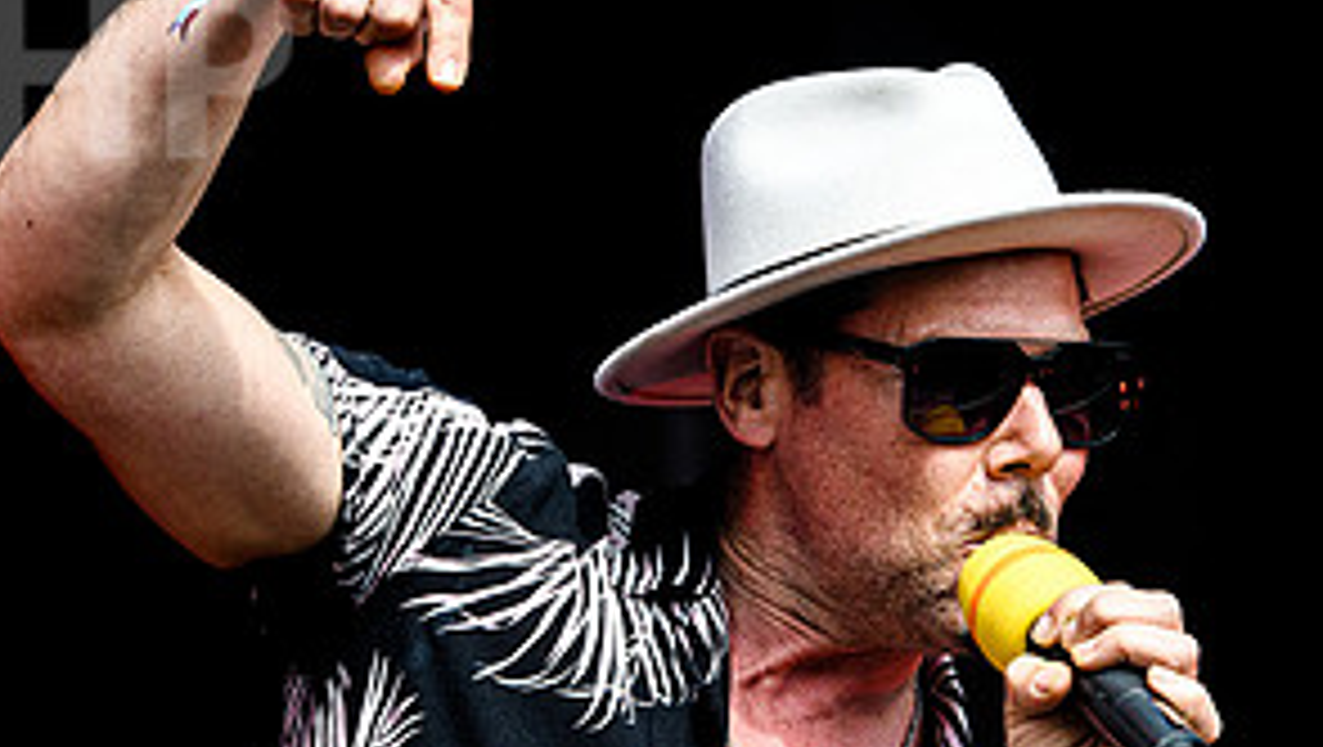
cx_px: 939
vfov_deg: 4.2
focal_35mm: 287
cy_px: 577
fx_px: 10077
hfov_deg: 7.5
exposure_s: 1/2500
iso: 1000
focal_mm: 135
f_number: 5
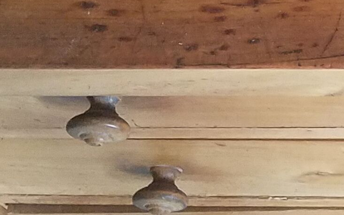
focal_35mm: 152
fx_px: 1425
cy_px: -294
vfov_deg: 8.0
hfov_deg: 12.8
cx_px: 557
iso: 250
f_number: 1.7
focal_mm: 4.2
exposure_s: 1/24
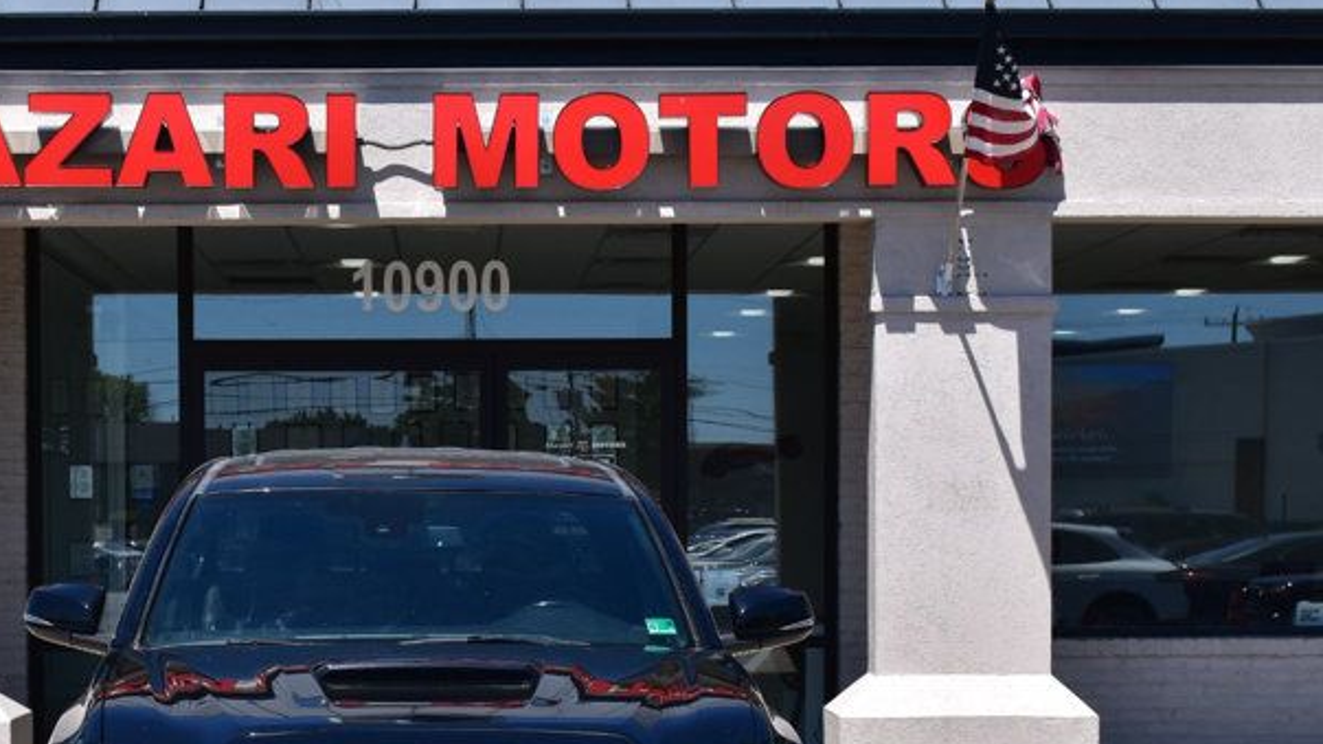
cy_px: 650
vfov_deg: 15.0
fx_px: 2806
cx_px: 485
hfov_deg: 26.4
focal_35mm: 80
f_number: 11
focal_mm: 30
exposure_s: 1/500
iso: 320
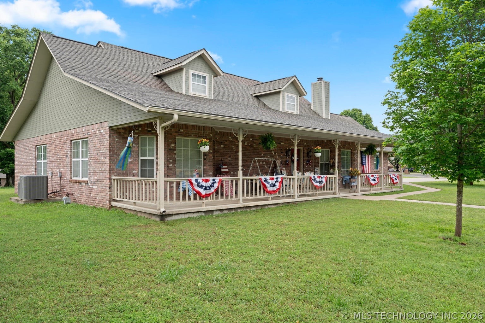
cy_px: 162
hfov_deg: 71.9
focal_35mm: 25
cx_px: 242
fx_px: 334
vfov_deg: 51.6
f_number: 8
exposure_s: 1/6
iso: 200
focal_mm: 24.8
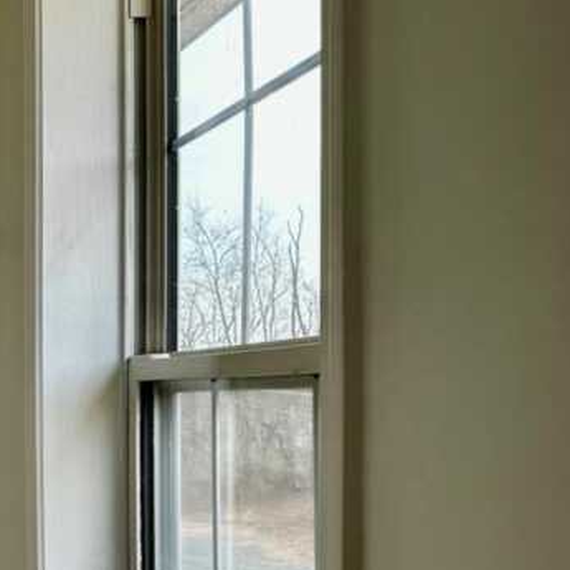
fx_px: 1174
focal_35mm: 63
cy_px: 474
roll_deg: +1.6
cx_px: -268
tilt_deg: -4.3
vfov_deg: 26.7
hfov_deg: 22.7
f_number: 1.78
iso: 80
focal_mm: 6.86
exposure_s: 1/402
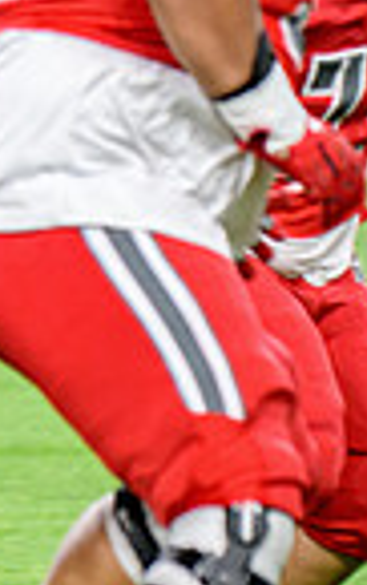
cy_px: 248
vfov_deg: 2.9
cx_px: -794
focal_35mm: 735
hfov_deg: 1.8
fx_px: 11727
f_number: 2.8
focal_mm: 180
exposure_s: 1/400
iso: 1250
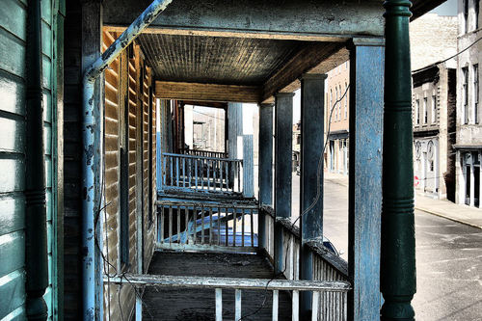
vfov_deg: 25.7
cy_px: 160
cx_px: 241
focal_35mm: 52
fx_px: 703
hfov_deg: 37.9
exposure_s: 1/250
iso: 200
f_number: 8
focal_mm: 35
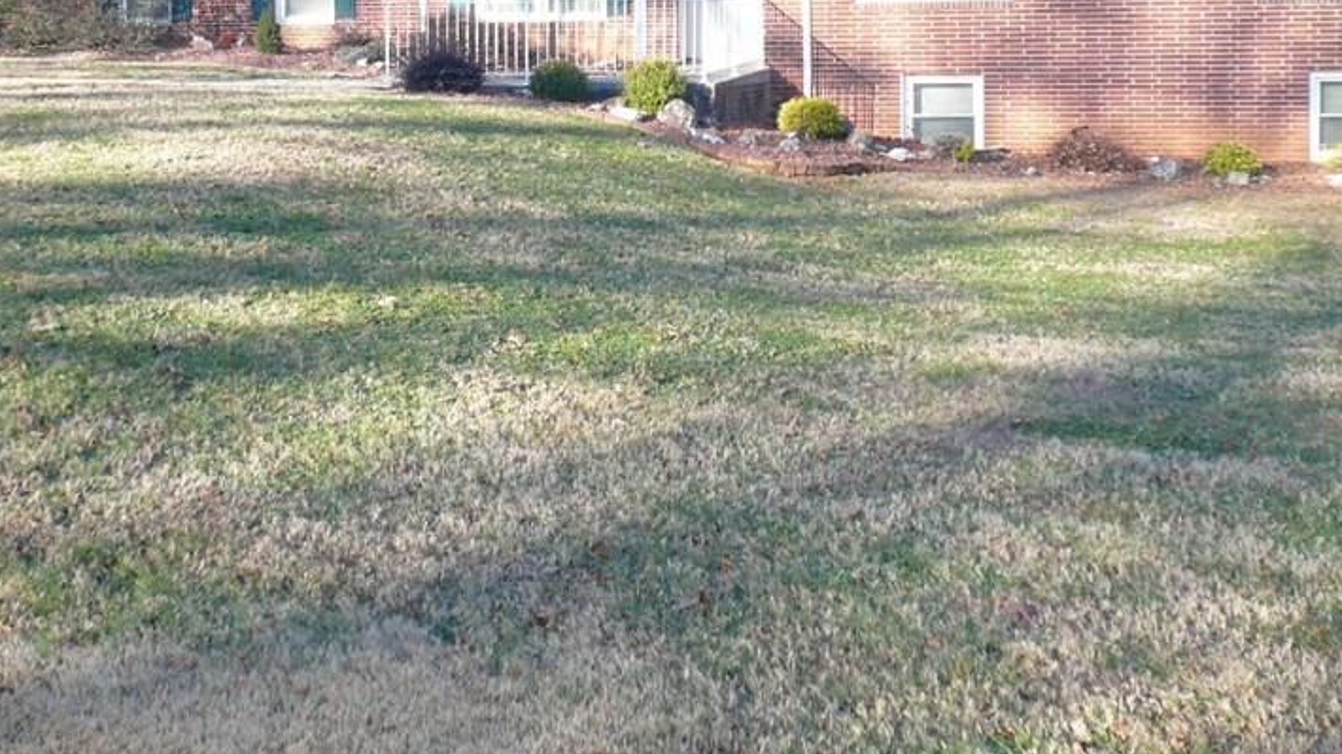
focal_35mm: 44
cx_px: 652
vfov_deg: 26.1
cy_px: 53
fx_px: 1565
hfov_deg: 46.4
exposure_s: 1/200
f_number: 2.8
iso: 100
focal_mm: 4.6
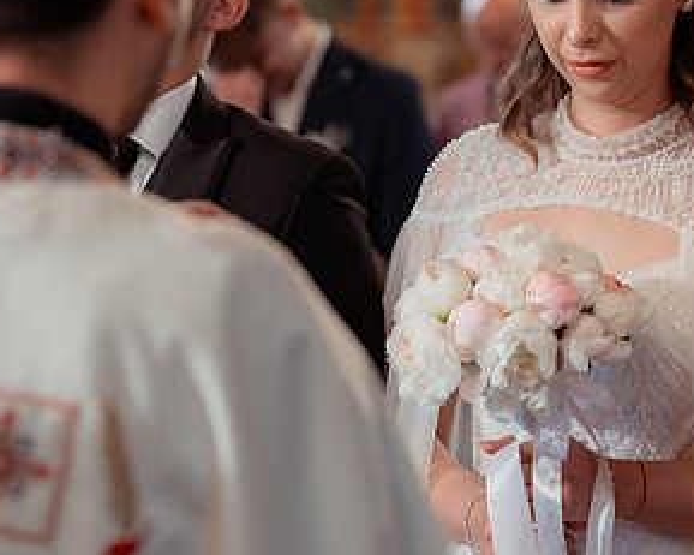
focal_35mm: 160
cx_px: 389
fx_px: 3285
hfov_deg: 12.1
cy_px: 216
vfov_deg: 9.6
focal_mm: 85
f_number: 2.8
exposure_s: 1/250
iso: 3200
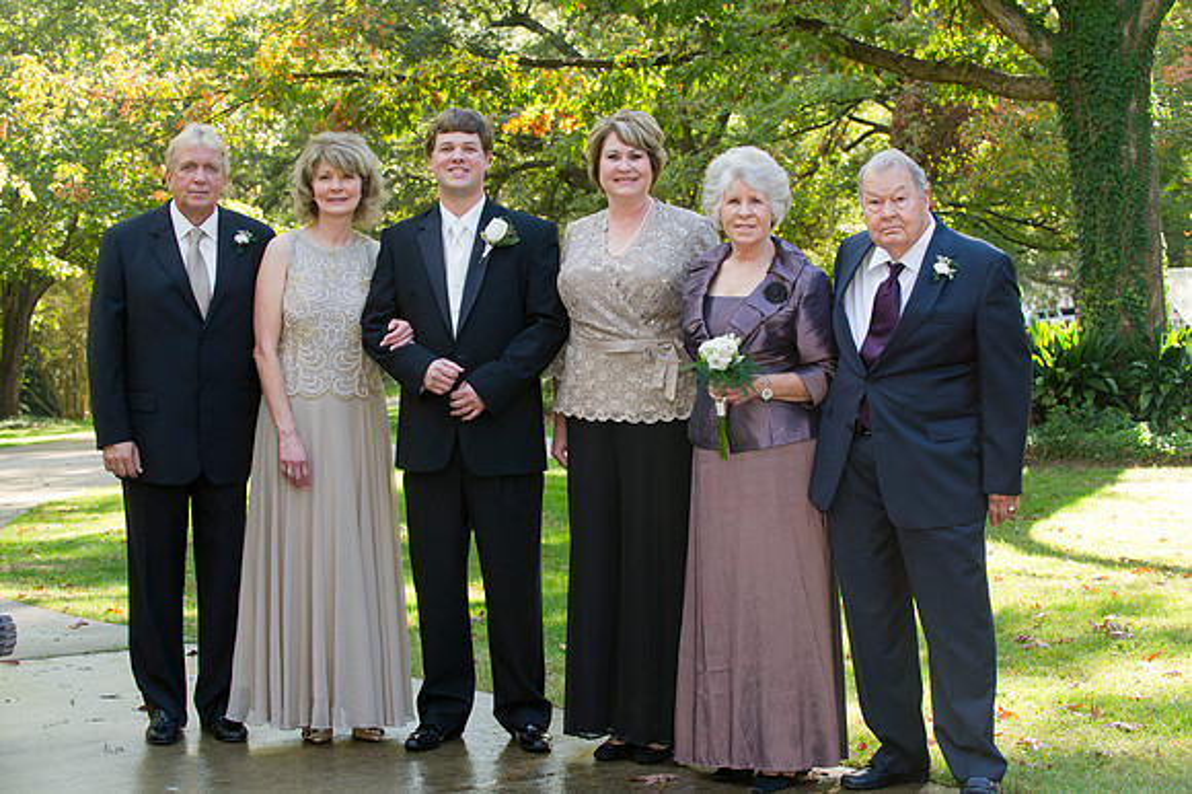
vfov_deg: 19.4
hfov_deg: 28.9
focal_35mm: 70
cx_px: 596
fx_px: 2316
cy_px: 397
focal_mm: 70
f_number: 5.6
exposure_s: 1/125
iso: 500
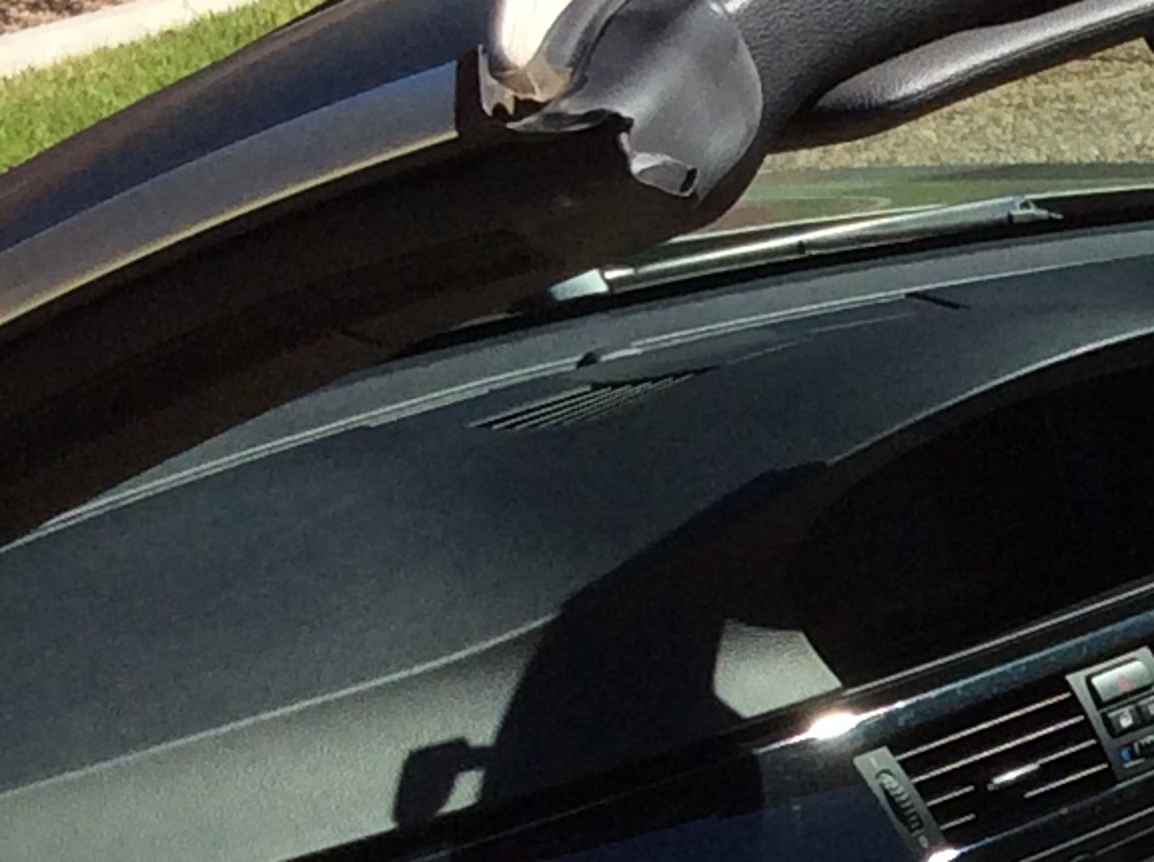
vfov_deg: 10.0
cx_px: 1771
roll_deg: +1.7
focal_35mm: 144
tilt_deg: -24.3
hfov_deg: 12.9
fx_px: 4793
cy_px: 1259
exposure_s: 1/1590
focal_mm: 3.3
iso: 32
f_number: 2.4
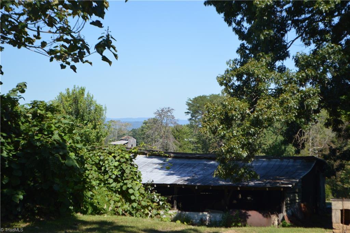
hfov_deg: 26.0
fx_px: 757
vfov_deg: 17.4
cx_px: 175
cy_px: 116
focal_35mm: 78
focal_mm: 52
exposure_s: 1/320
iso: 100
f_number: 5.6
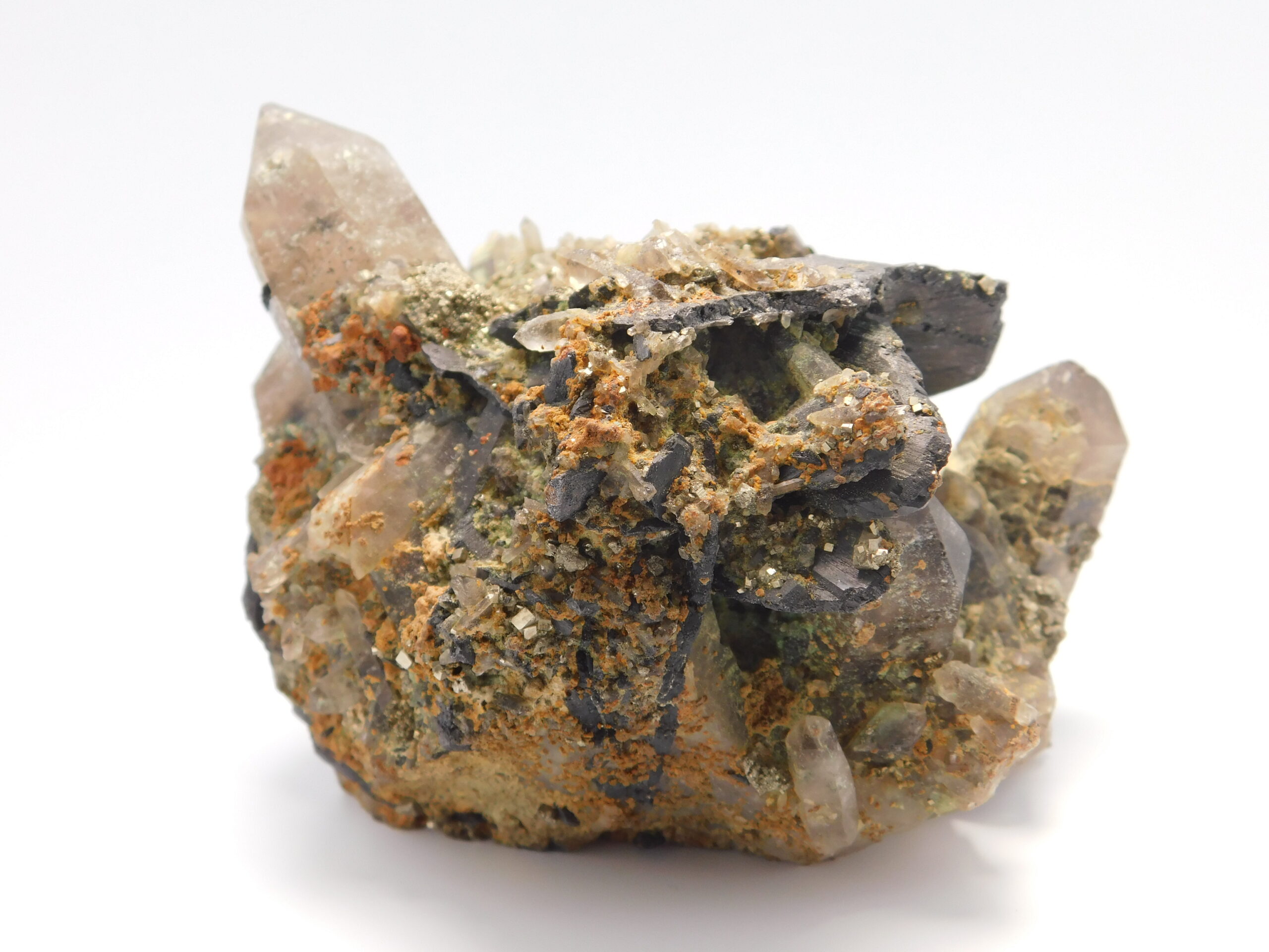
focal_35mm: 40
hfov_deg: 46.8
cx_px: 634
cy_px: 476
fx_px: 1466
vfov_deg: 36.0
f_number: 3.6
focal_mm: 7.1
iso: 125
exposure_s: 1/80
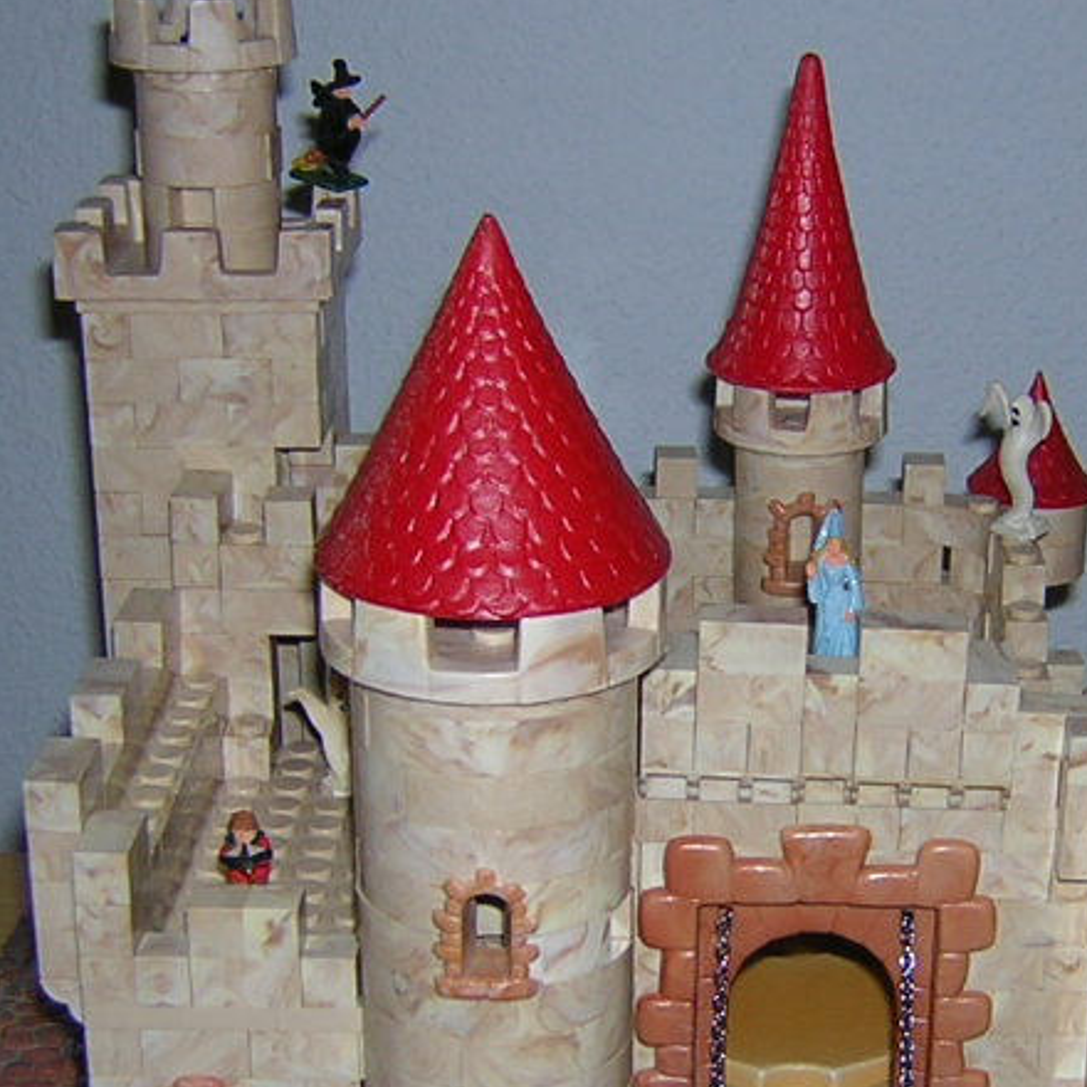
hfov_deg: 23.1
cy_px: 632
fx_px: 2629
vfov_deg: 23.3
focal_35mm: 74
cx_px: 805
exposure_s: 1/60.1
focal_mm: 4.7
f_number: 2.6
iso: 100
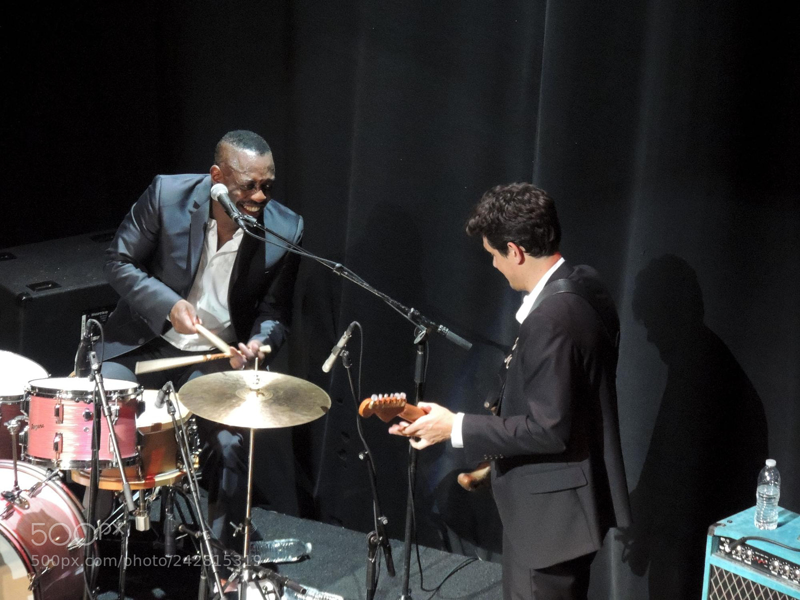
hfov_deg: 6.6
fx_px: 6933
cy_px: 300
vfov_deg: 5.0
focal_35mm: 300
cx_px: 400
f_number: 4.8
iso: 1600
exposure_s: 1/50
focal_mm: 53.5
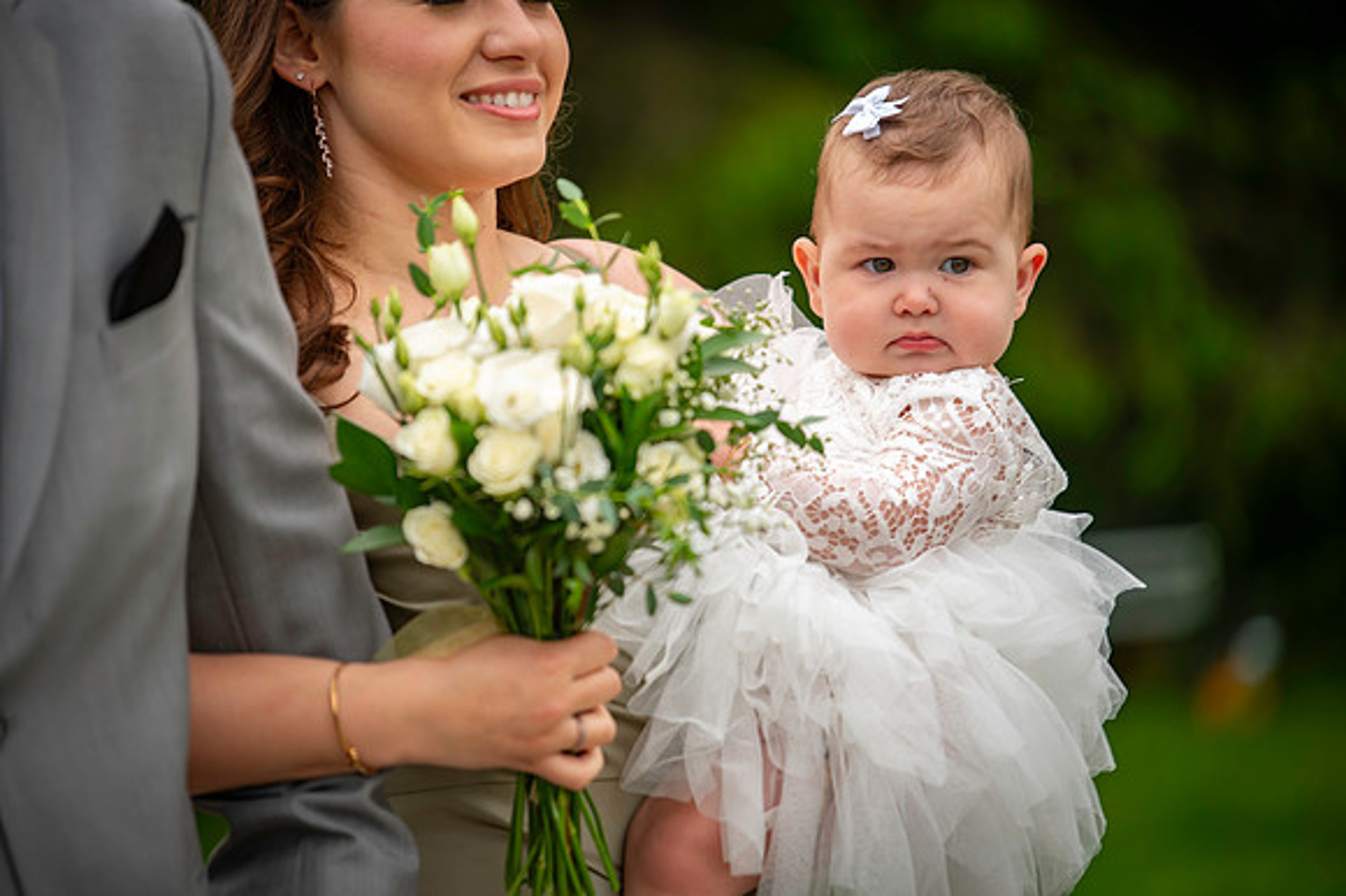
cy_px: 448
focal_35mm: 200
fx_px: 7473
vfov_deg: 6.9
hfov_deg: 10.3
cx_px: 673
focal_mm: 200
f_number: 2.8
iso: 100
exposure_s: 1/320
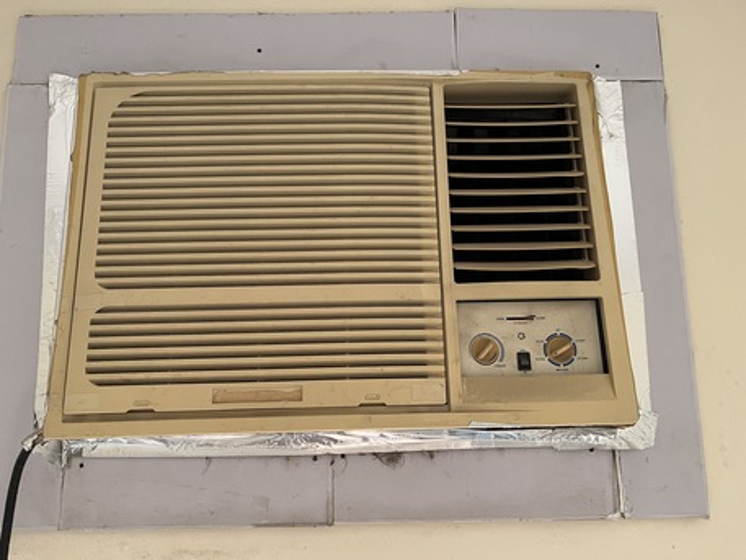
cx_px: 373
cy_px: 280
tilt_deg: +8.6
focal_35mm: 26
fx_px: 560
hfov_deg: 67.3
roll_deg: +1.4
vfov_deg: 53.1
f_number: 1.6
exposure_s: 1/60
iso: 400
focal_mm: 5.1
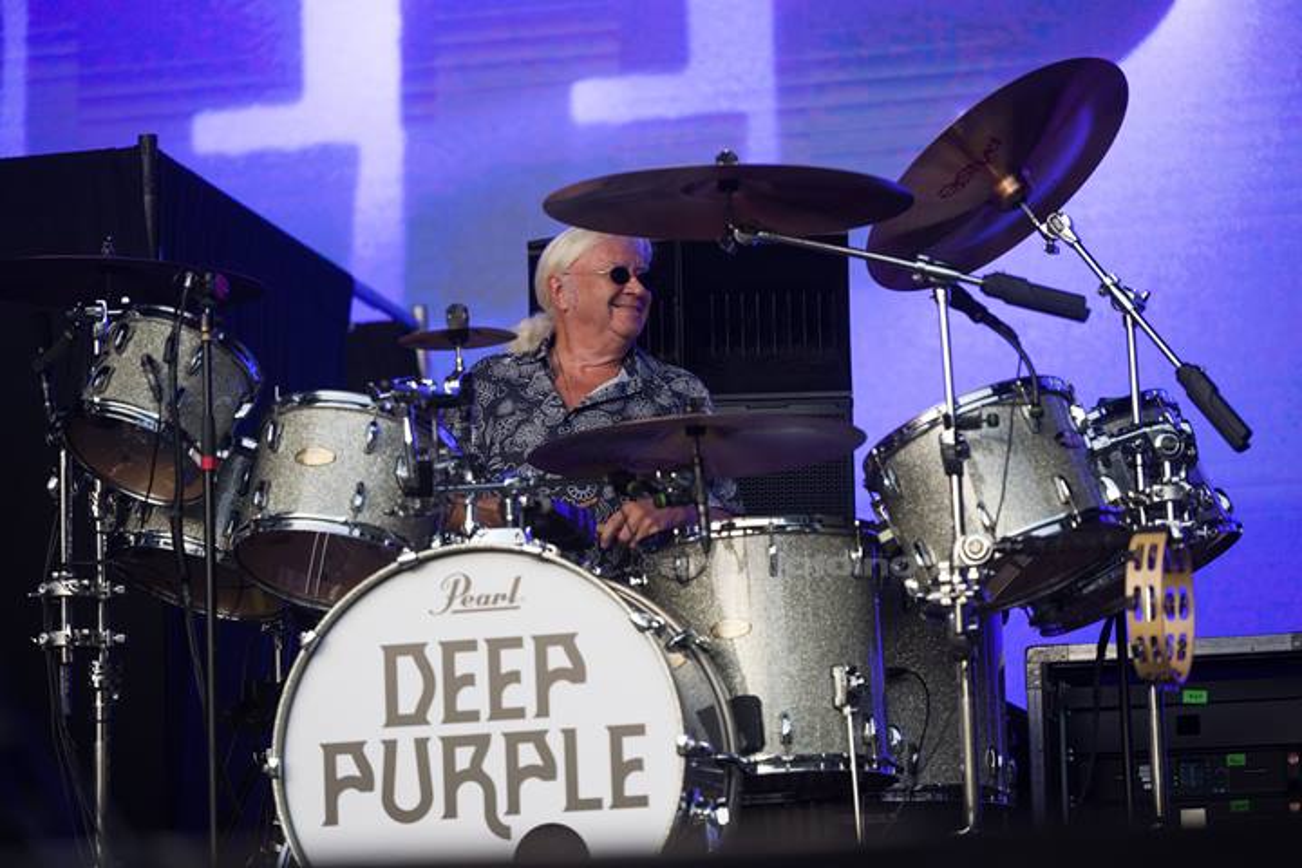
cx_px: 651
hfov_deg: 14.2
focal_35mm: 145
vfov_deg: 9.5
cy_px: 434
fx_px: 5244
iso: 500
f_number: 2.8
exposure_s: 1/800
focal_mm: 145
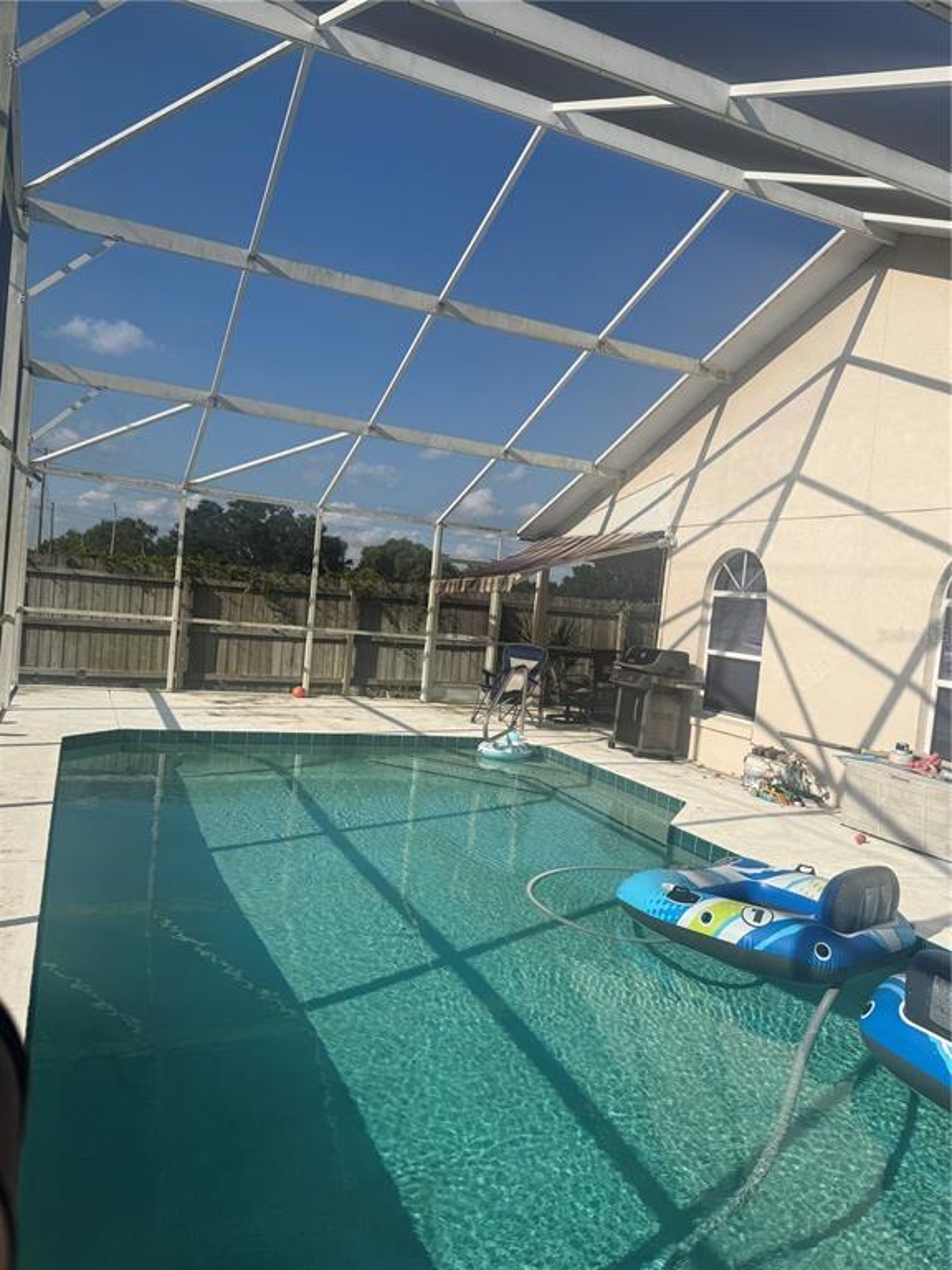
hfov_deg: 56.8
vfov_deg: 71.6
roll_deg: -6.4
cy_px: 635
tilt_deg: -1.9
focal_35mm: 24
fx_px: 880
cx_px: 476
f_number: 1.78
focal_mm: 6.76
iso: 80
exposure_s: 1/5714
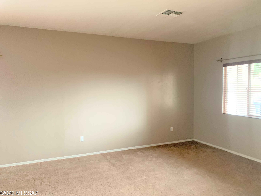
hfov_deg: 65.3
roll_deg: -0.5
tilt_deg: -2.6
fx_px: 204
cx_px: 133
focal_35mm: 27
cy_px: 100
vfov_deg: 51.3
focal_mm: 4.25
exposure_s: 1/33
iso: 400
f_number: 1.8
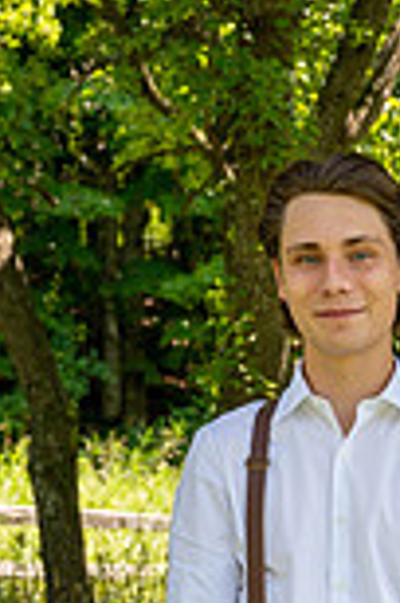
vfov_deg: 17.3
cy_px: 787
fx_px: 1858
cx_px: 527
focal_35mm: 111
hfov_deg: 11.9
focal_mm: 38
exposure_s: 1/250
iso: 250
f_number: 4
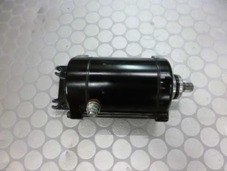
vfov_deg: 56.8
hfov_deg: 71.6
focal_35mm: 24
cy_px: 86
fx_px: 157
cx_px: 114
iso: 800
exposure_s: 1/60
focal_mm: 4.3
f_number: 2.5
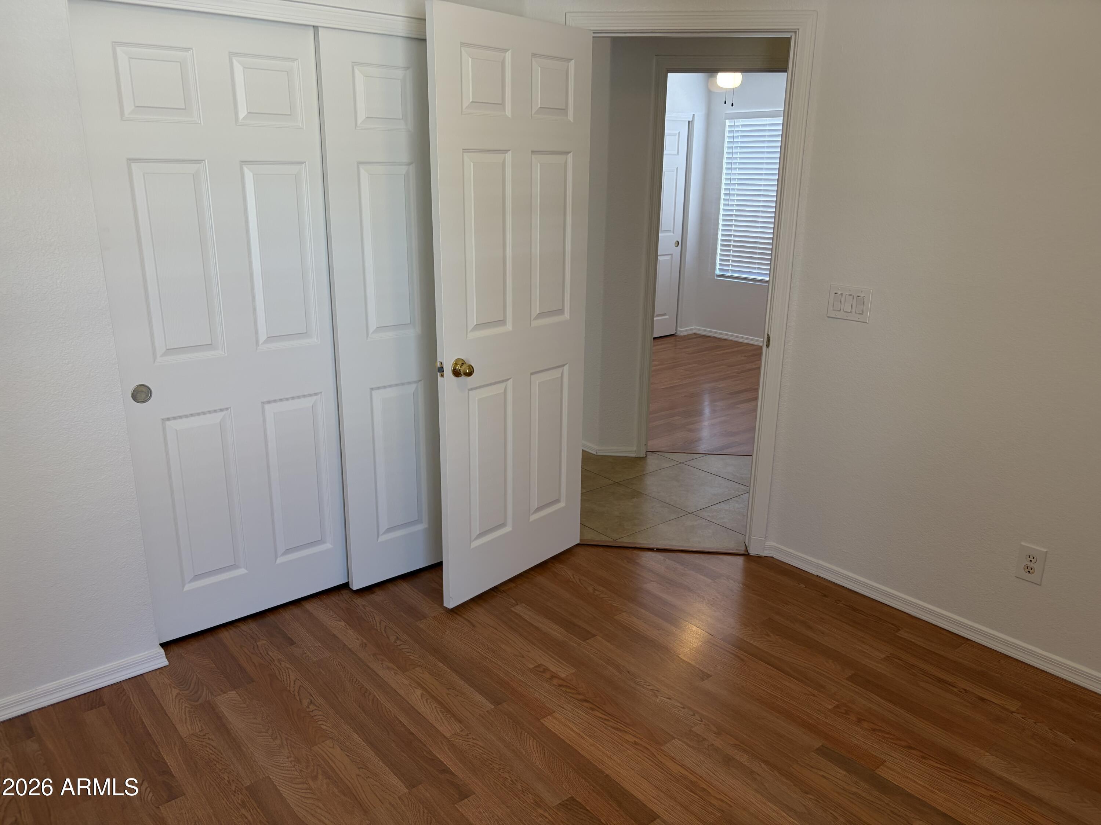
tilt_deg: -16.5
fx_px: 827
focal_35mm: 26
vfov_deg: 53.1
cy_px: 412
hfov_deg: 67.3
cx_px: 550
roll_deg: -0.2
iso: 125
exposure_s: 1/120
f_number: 1.6
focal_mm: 5.96
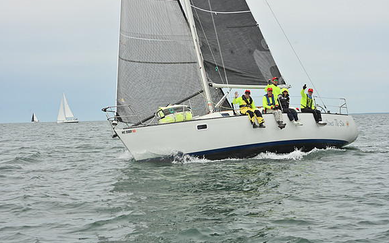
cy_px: 121
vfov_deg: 16.3
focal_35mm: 80
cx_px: 194
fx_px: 848
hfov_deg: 25.8
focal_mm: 78
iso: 320
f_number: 11
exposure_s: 1/800
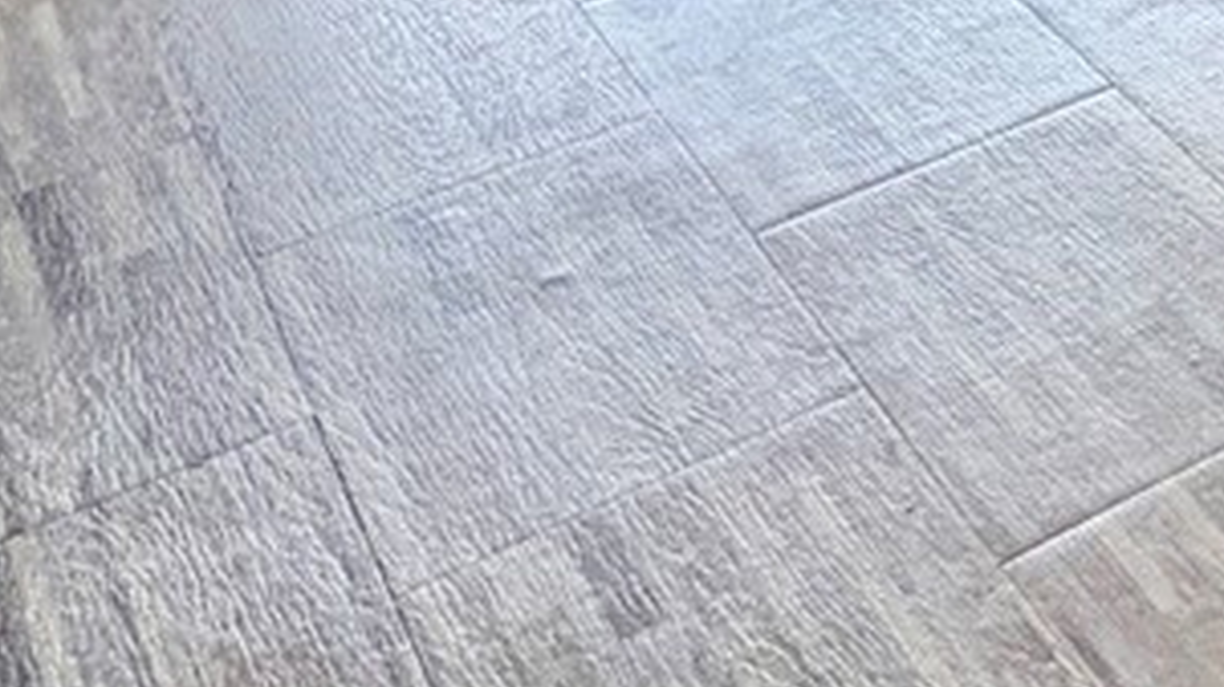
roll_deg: +1.3
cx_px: 2523
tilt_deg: -12.7
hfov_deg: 17.5
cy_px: -888
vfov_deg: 12.3
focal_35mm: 81
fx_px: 2628
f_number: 2.2
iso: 64
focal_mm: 2.22
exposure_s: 1/120
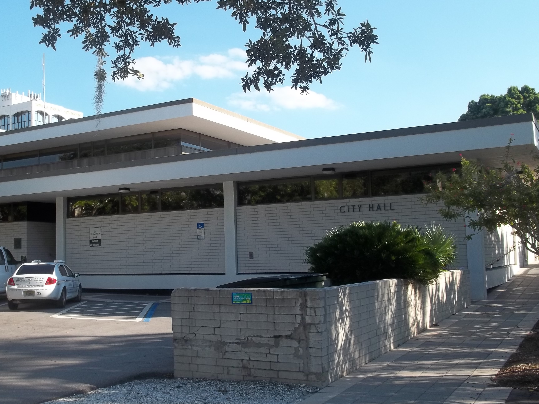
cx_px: 222
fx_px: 638
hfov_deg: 45.6
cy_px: 199
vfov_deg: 35.1
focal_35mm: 41
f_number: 3.3
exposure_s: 1/500
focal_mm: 5.9
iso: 64
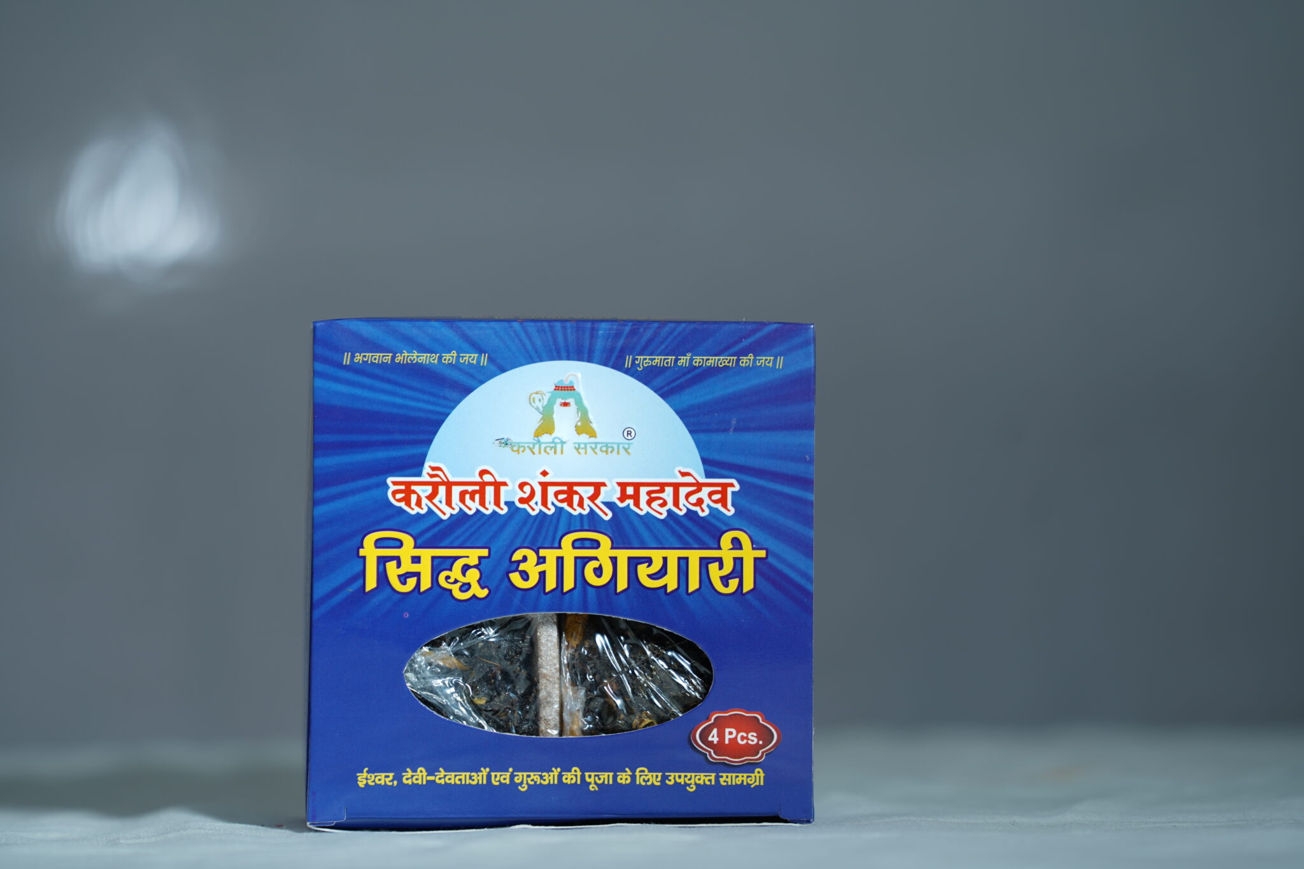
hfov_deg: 10.3
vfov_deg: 6.9
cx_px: 652
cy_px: 434
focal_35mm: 200
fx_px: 7243
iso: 64
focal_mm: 200
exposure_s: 1/250
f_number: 3.5
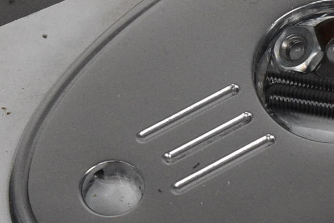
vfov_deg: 3.3
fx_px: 3876
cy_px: 29
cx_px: 386
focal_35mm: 418
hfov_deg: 4.9
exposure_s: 1/250
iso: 1250
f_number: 8
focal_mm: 55
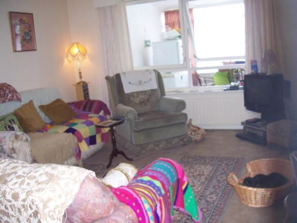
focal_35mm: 36
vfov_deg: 39.6
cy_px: 112
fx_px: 309
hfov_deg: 51.4
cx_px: 148
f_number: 3
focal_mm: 6
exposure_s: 1/60
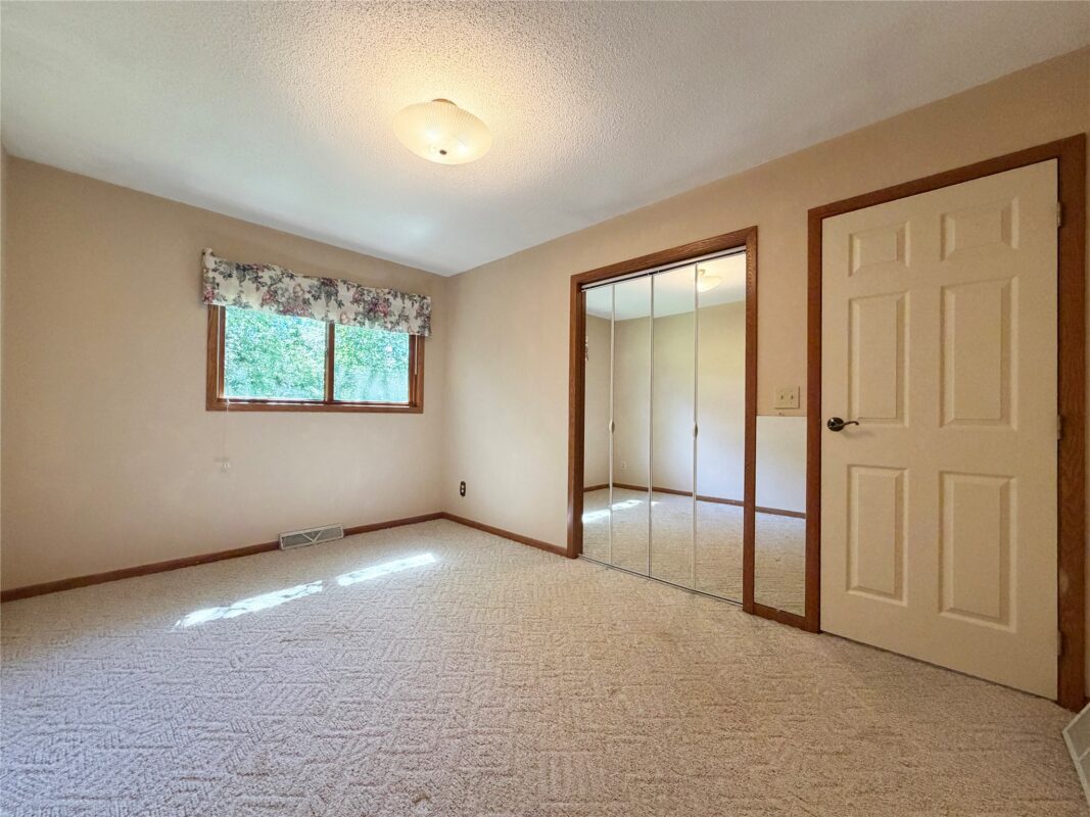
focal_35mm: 14
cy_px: 408
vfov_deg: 85.7
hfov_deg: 102.1
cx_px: 545
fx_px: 441
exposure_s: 1/120
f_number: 2.2
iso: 320
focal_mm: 2.22
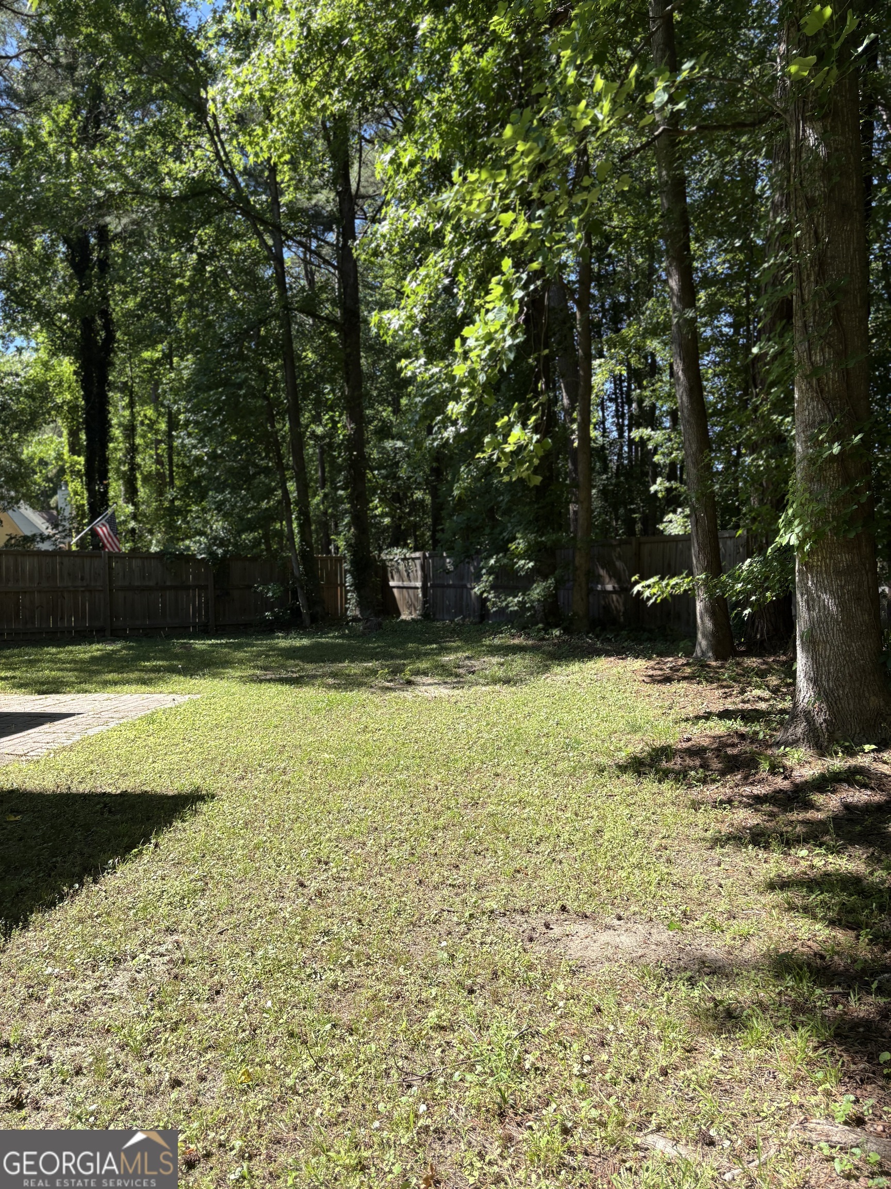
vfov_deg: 67.3
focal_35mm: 26
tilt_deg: -1.9
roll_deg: +0.5
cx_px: 446
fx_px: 892
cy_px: 594
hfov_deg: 53.1
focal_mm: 5.96
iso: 50
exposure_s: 1/1099
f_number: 1.6
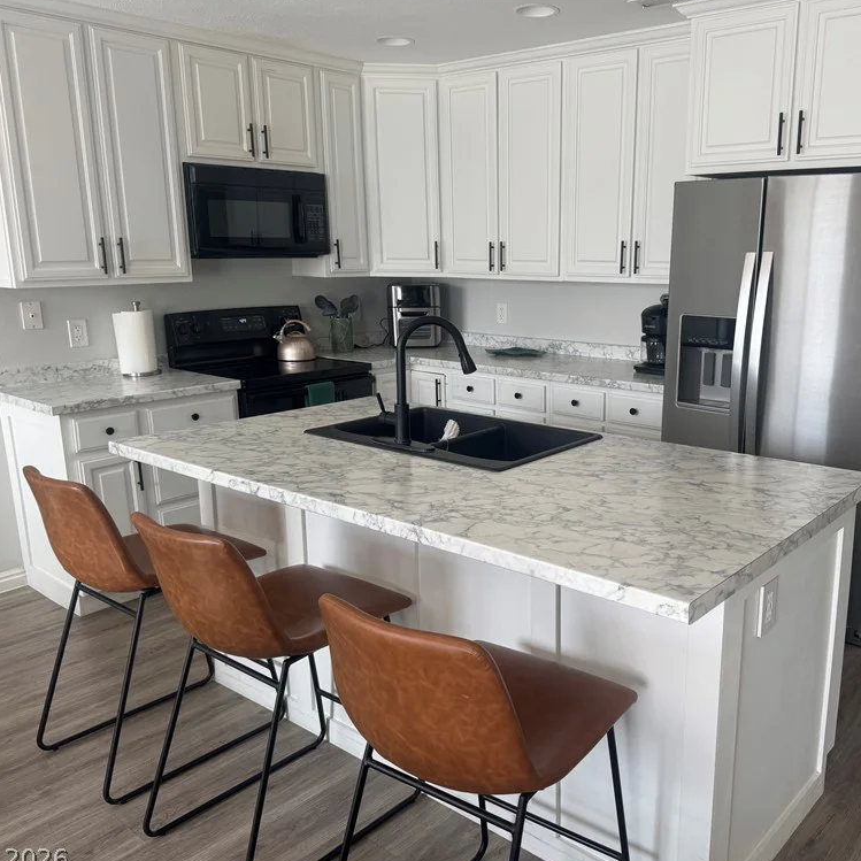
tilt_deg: -14.2
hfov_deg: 55.1
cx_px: 531
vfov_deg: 55.6
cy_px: 436
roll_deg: +0.3
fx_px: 816
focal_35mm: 29
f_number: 1.78
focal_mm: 6.76
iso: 80
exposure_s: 1/121
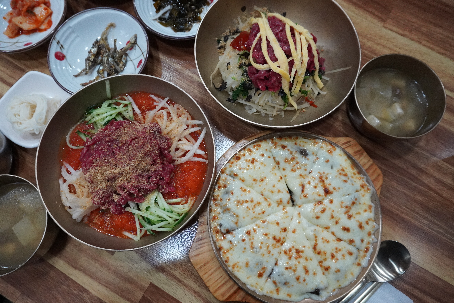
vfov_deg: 53.1
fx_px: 303
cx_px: 227
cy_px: 152
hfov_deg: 73.7
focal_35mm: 24
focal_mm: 16
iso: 3200
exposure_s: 1/250
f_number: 5.6
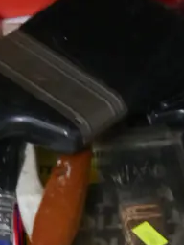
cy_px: 271
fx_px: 1304
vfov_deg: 10.6
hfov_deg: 8.0
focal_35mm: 184
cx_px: 171
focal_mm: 23
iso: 3200
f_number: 5.1
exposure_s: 1/50
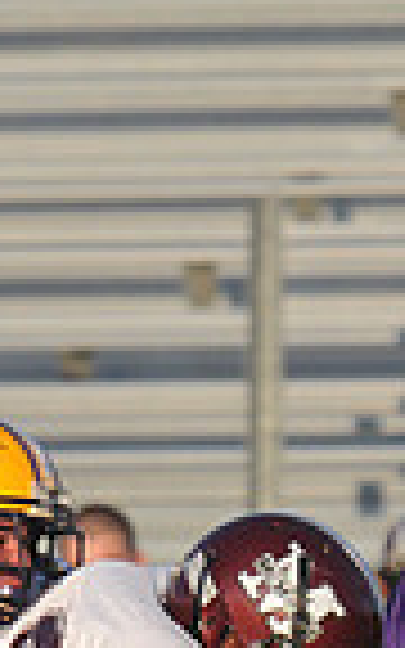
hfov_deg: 0.8
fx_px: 28327
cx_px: 504
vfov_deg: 1.3
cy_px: 848
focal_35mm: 1604
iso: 640
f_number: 5.6
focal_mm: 260
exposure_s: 1/2000
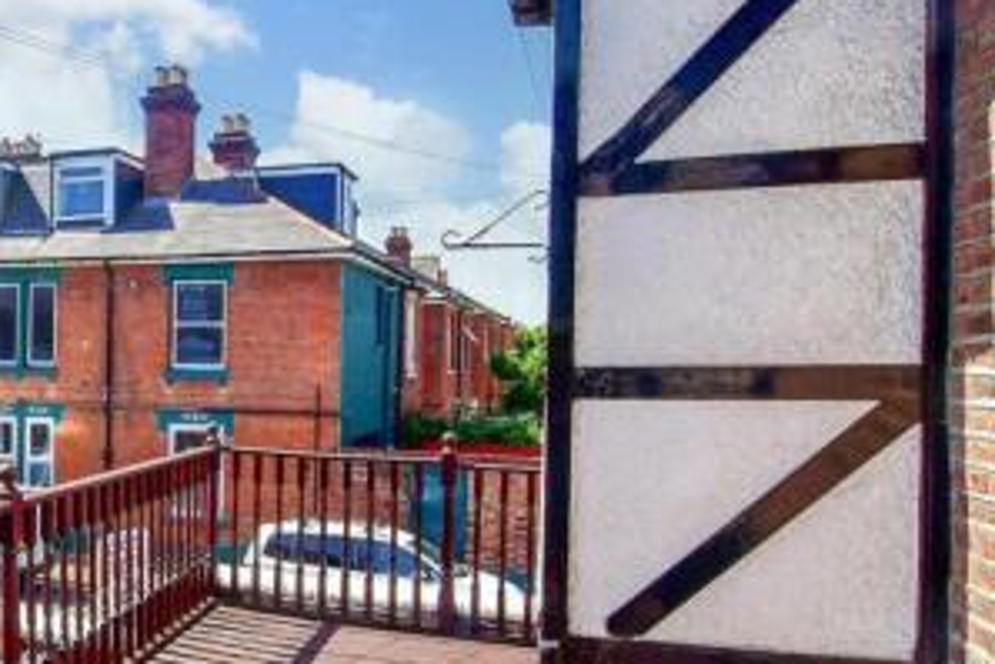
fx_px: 912
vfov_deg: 39.9
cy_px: 375
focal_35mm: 33
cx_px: 152
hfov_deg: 52.2
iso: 320
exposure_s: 1/640
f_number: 8
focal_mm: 10
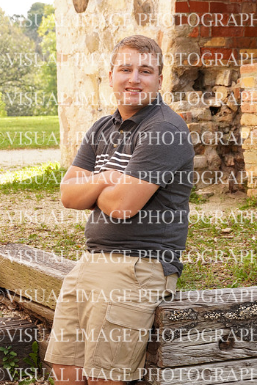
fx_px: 1135
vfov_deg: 19.3
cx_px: 133
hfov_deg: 12.9
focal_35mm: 106
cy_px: 197
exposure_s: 1/100
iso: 400
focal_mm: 64
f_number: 8
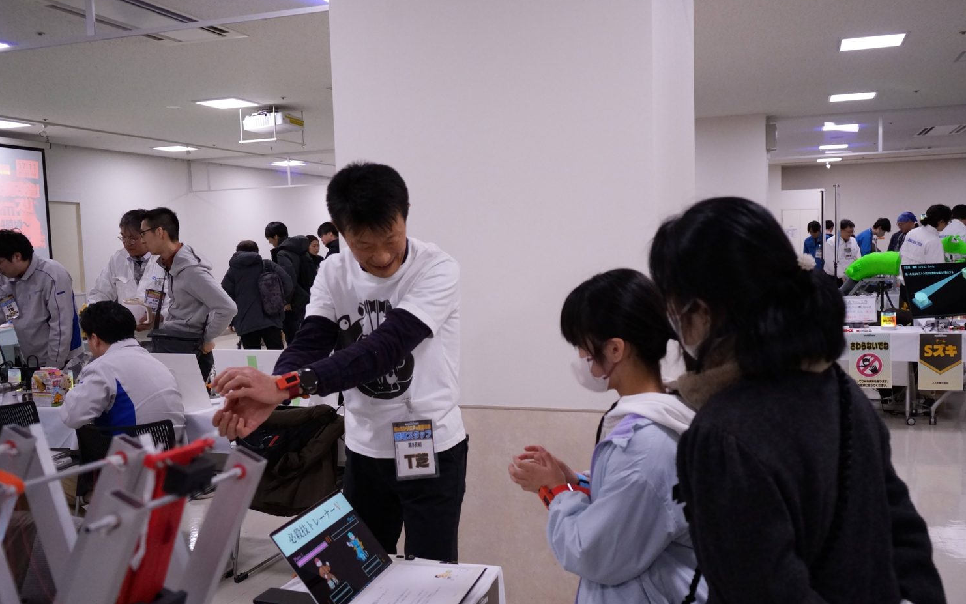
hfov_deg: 58.1
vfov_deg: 38.3
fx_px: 869
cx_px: 487
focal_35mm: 33
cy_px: 321
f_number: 5
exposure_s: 1/500
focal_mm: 32
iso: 10000
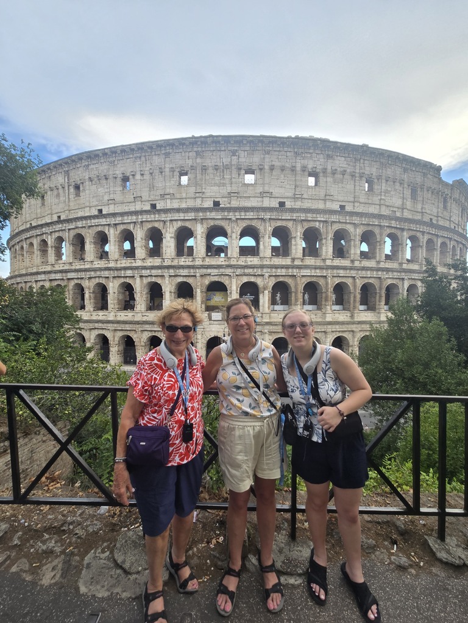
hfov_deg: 89.9
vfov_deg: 106.2
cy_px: 312
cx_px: 234
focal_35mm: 13
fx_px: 234
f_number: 2.2
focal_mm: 2.2
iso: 50
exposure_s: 1/378
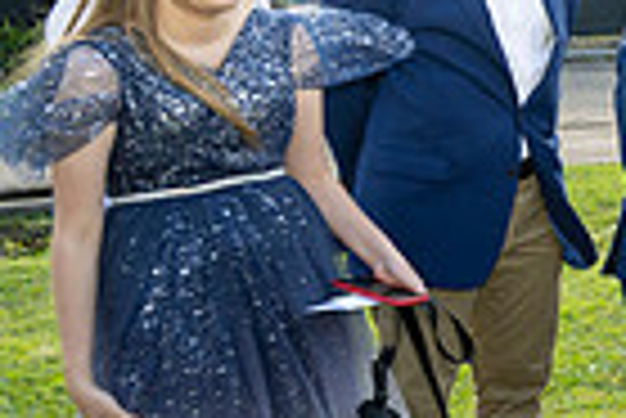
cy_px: 106
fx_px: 1741
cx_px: 1252
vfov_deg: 13.7
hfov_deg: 15.9
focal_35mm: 100
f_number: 5.6
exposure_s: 1/250
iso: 400
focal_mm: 24
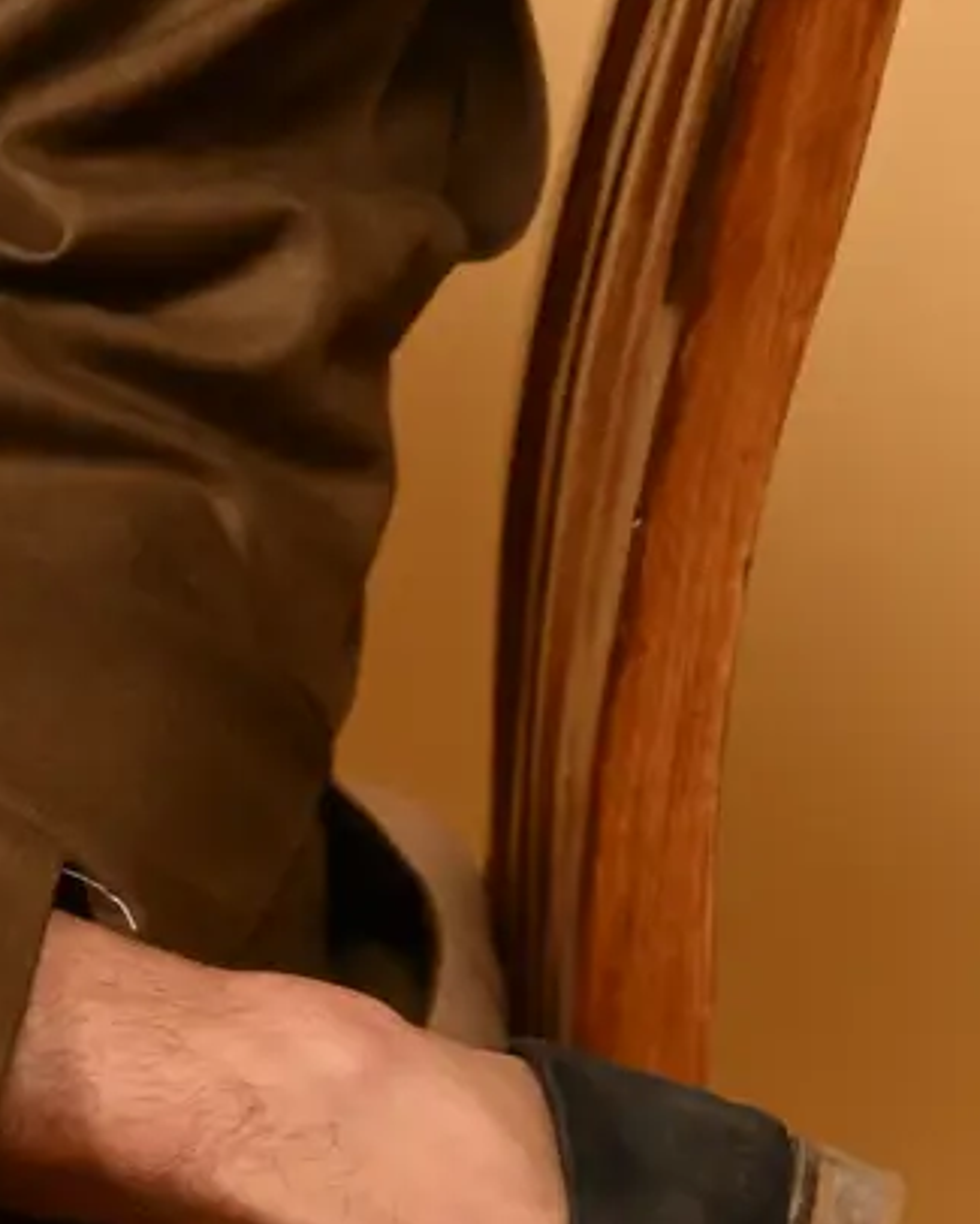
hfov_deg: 4.7
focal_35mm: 330
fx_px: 11960
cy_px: 151
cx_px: -160
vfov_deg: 5.9
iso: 160
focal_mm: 56
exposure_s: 1/200
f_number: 6.3
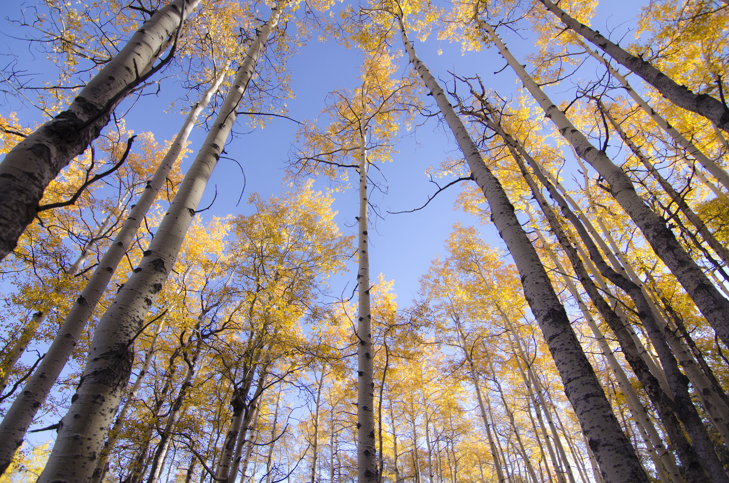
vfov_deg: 71.8
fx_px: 333
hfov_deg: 95.1
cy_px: 242
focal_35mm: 16
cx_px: 364
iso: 400
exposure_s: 1/1000
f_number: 4
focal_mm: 11
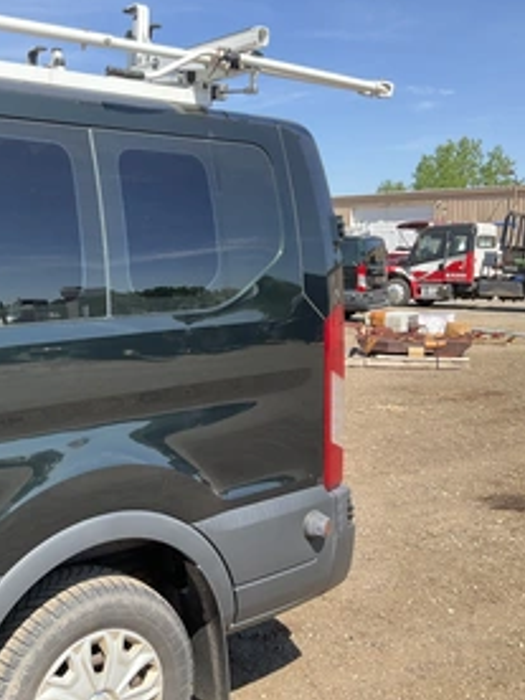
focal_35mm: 42
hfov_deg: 33.6
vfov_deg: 44.8
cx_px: 122
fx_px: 849
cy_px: 353
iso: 25
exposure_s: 1/540
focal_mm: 3
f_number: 1.8
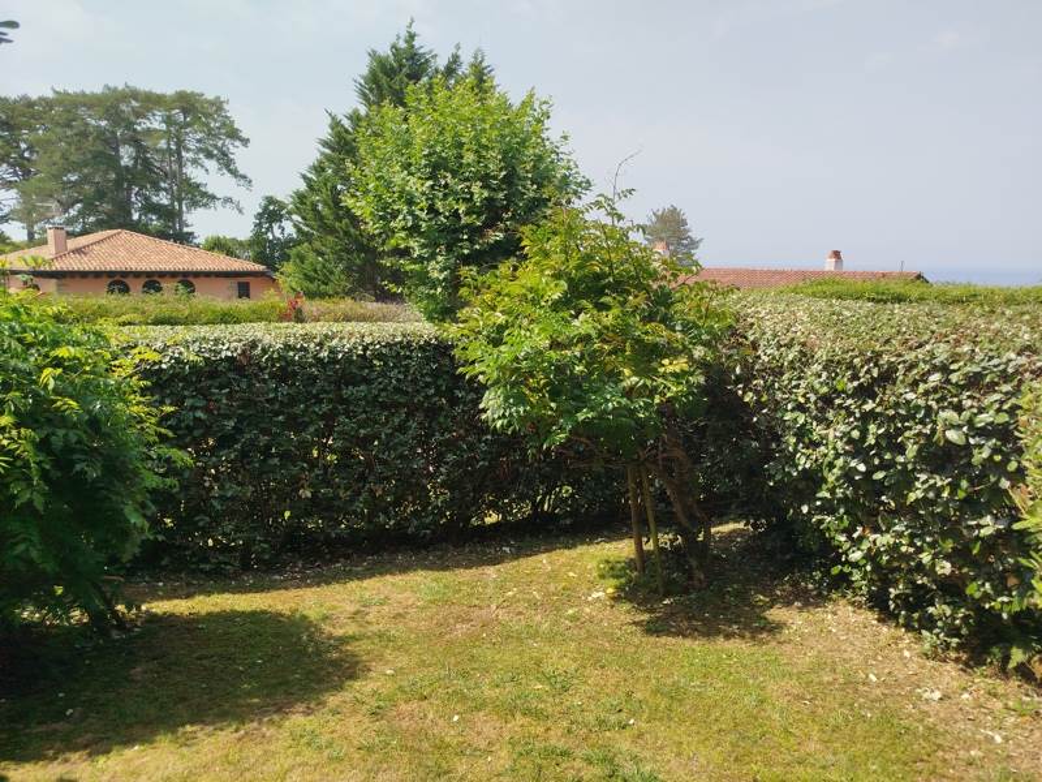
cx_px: 521
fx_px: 722
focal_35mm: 24
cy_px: 391
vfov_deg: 56.8
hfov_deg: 71.6
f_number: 1.7
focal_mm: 5.31
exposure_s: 1/865
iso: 50
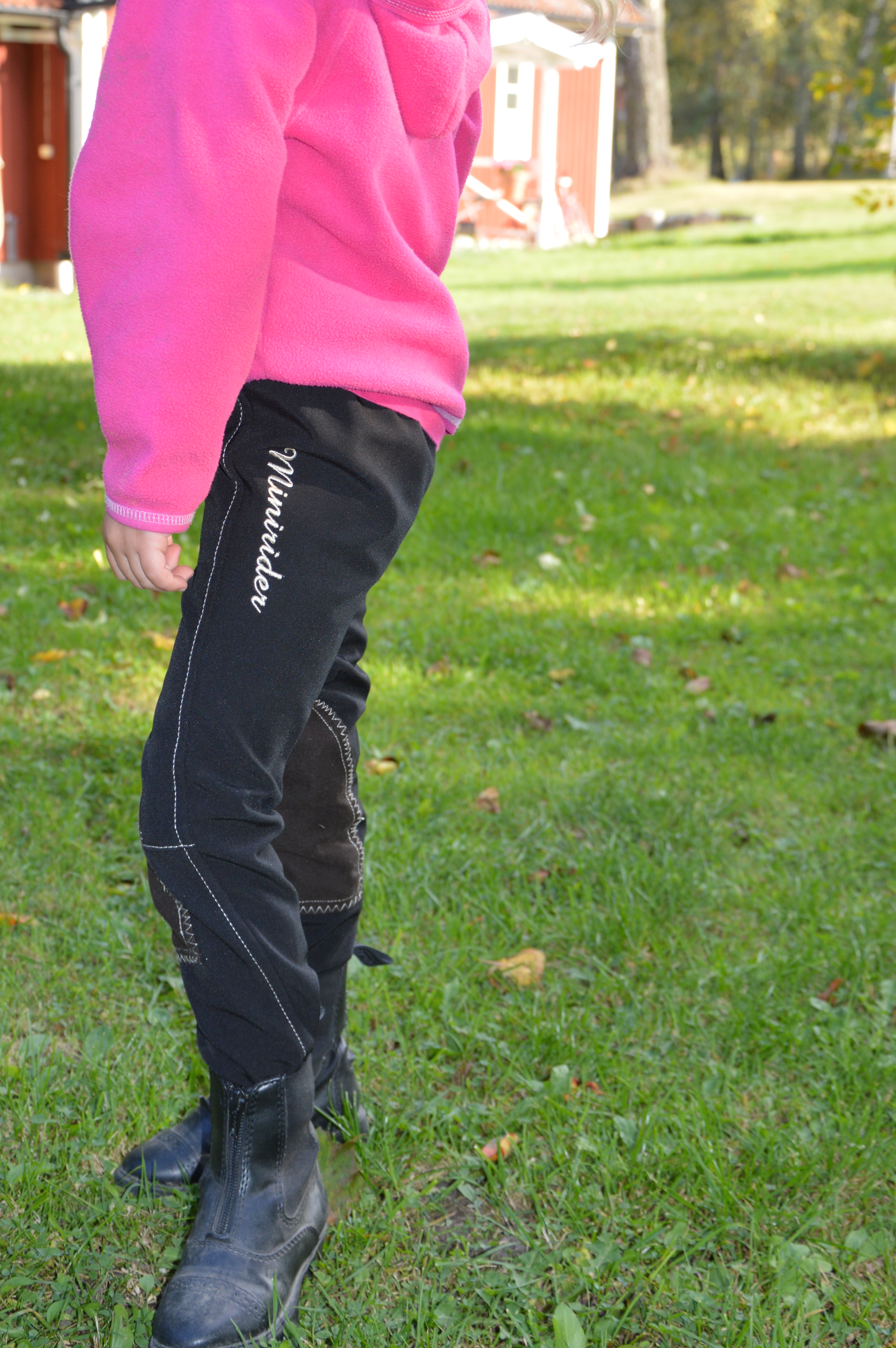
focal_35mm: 59
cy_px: 549
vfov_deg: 33.9
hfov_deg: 22.9
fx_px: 2207
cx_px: 425
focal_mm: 28
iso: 180
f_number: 4
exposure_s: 1/125
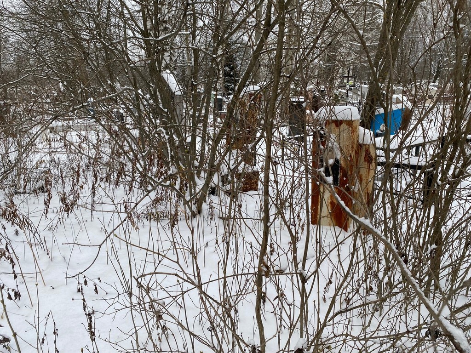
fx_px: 354
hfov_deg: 67.3
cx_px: 236
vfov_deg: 53.1
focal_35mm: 26
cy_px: 176
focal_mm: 4.25
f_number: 1.8
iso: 32
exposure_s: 1/351
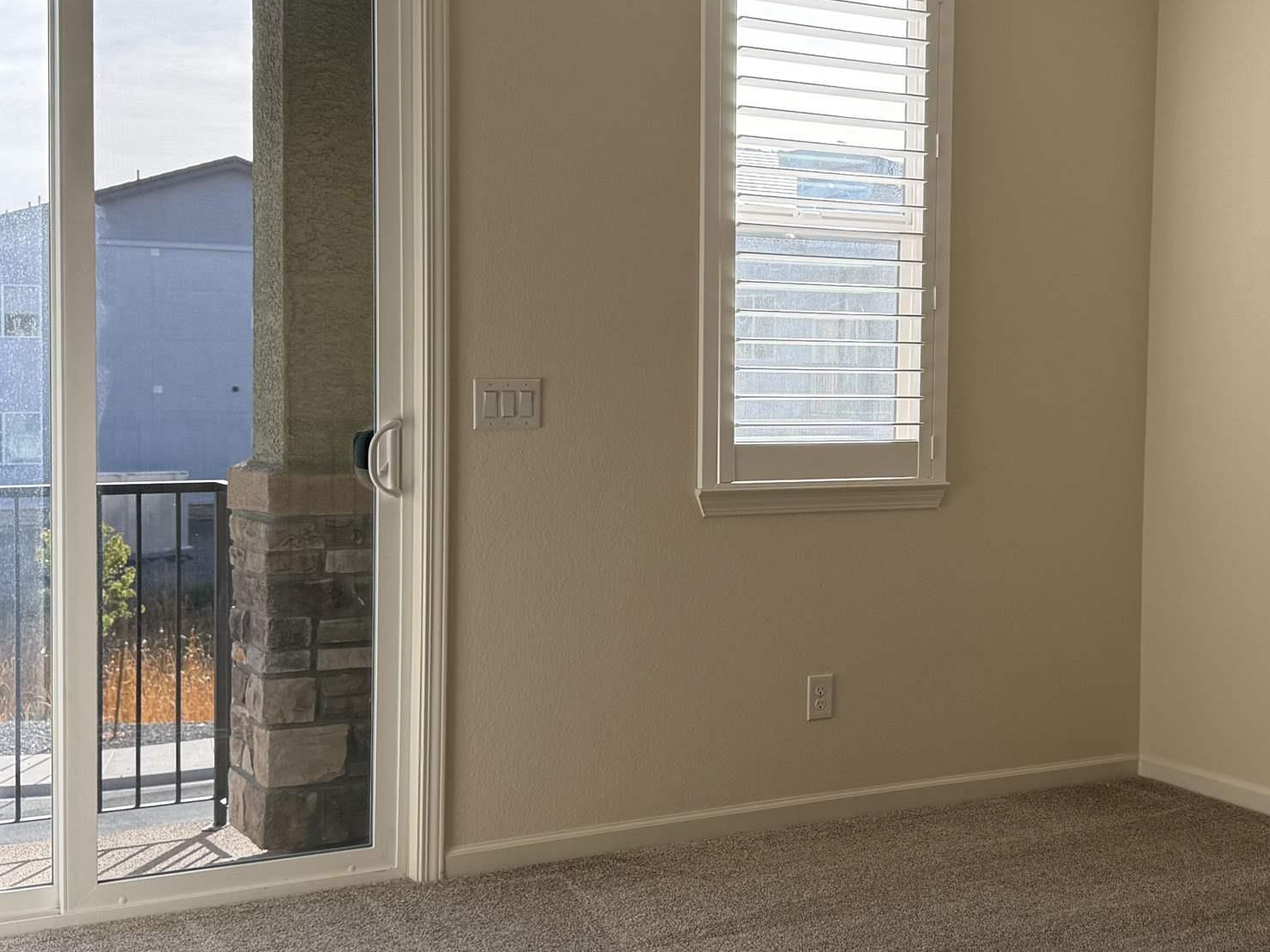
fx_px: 1834
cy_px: 451
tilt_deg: -2.4
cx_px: 895
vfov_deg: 29.1
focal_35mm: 50
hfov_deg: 37.6
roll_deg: -0.6
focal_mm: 6.76
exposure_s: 1/1156
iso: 100
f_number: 1.78
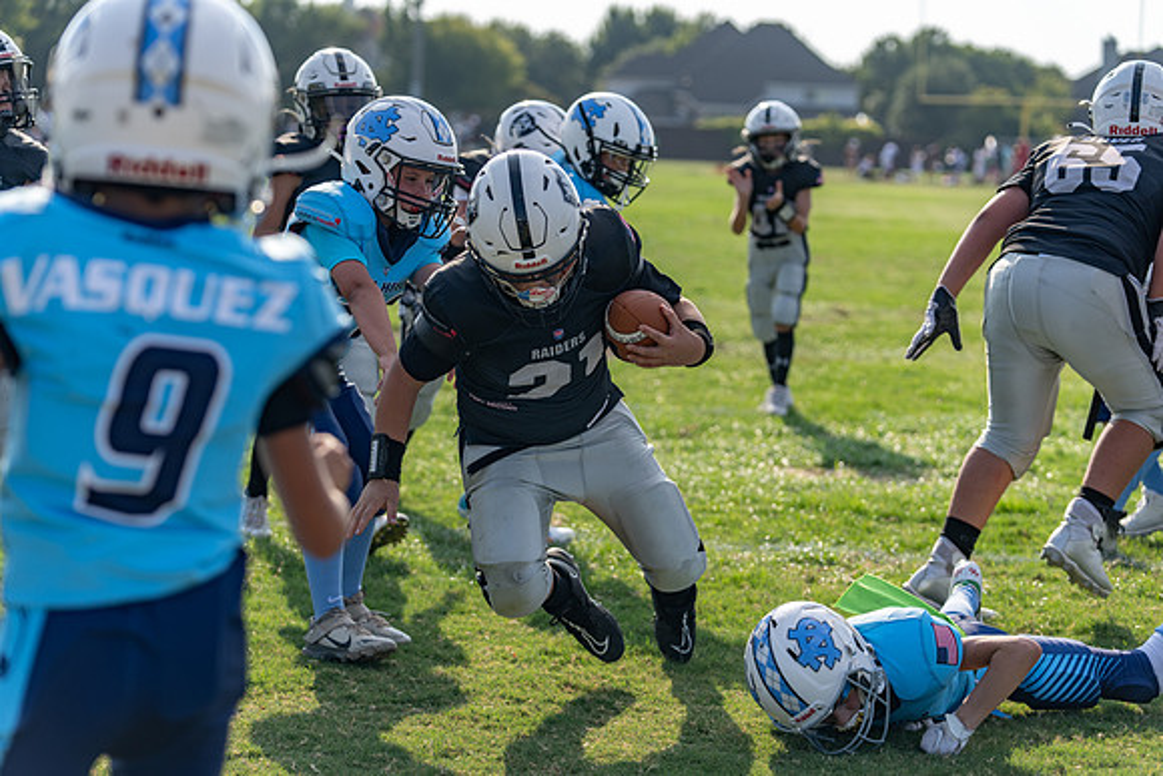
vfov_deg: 13.8
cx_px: 582
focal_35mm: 99
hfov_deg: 20.6
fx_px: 3199
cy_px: 388
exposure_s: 1/1000
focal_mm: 99
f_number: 3.5
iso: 100
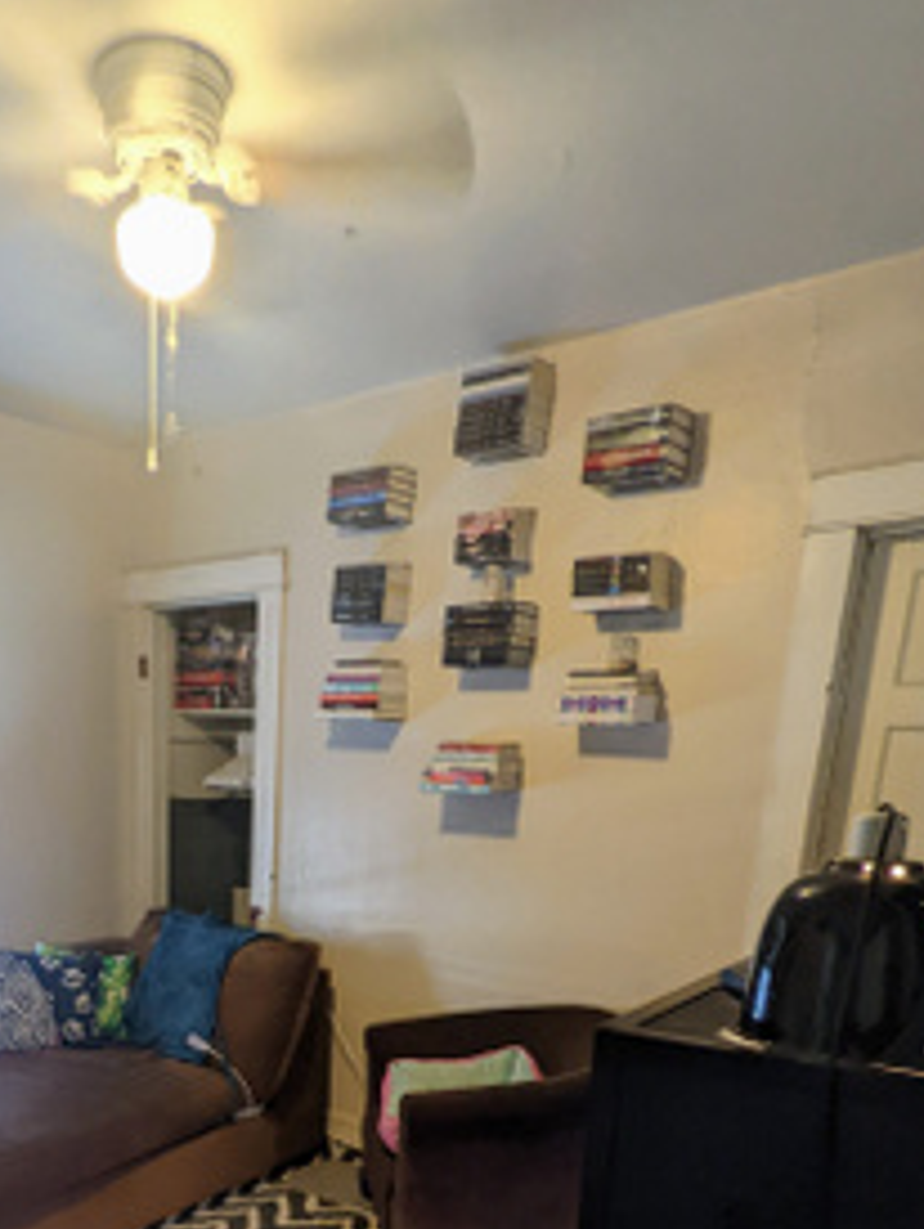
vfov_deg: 57.5
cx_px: 256
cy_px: 1023
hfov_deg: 48.3
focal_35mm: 28
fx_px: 995
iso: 191
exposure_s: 1/30
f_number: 2.2
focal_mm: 2.22
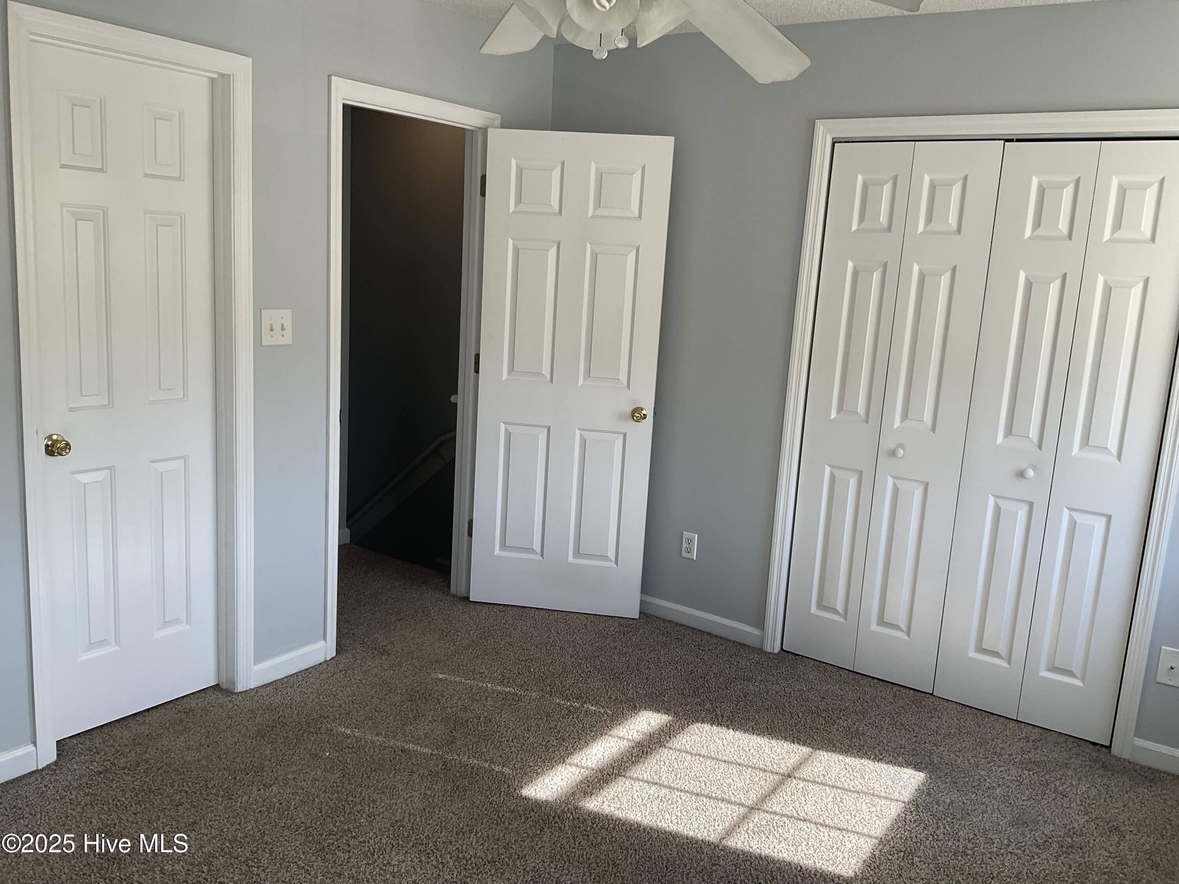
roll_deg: -3.1
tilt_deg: -12.2
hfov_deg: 61.7
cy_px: 442
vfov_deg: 48.2
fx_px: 988
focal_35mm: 29
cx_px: 590
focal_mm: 3
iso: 25
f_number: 1.8
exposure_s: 1/120
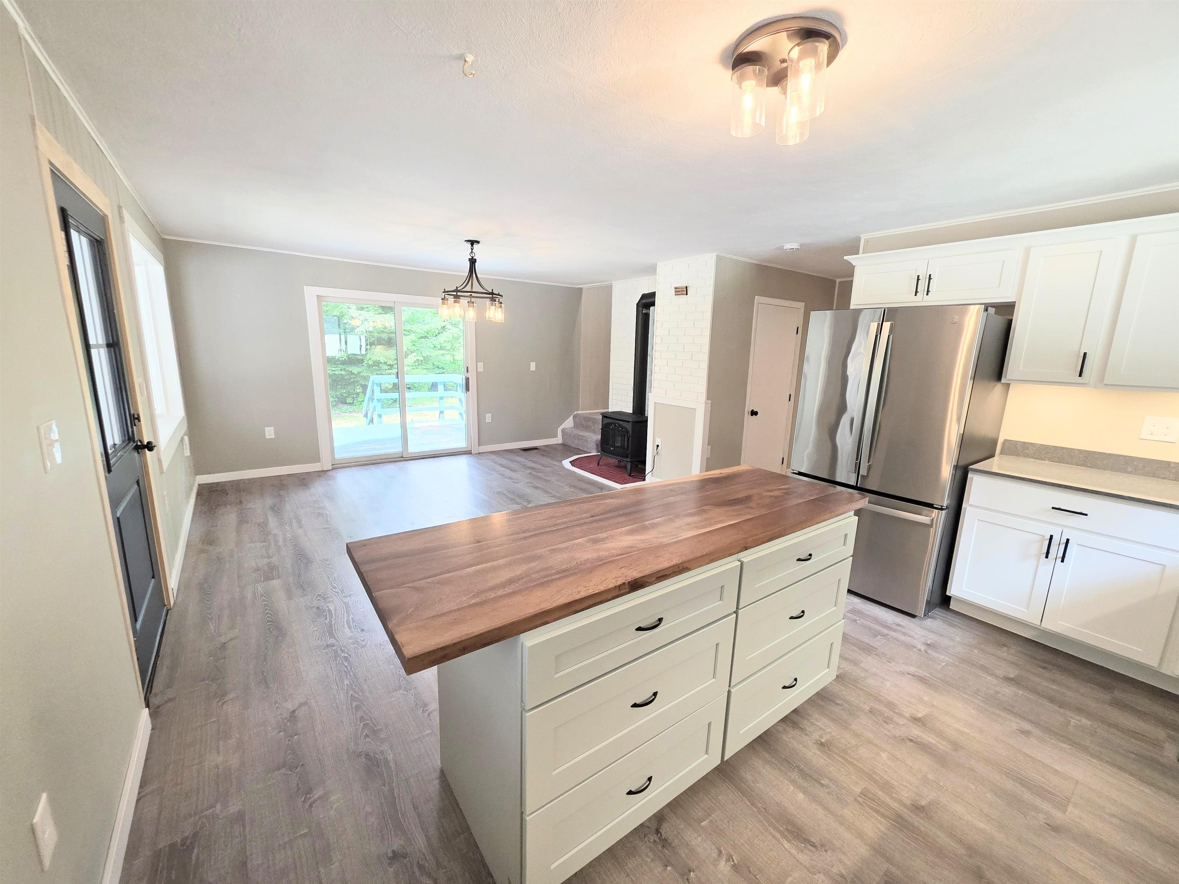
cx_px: 590
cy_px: 442
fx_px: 443
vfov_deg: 89.9
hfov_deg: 106.2
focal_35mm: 13
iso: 200
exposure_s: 1/120
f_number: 1.9
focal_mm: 2.2
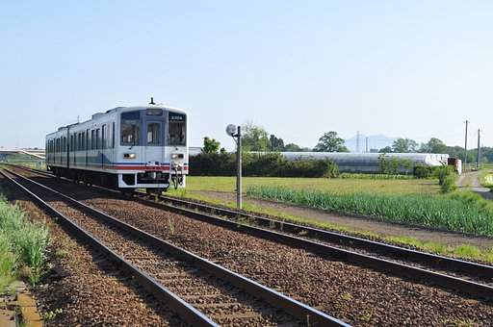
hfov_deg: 33.4
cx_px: 246
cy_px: 164
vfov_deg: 22.6
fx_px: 821
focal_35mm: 60
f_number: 9
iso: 200
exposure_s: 1/320
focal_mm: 40
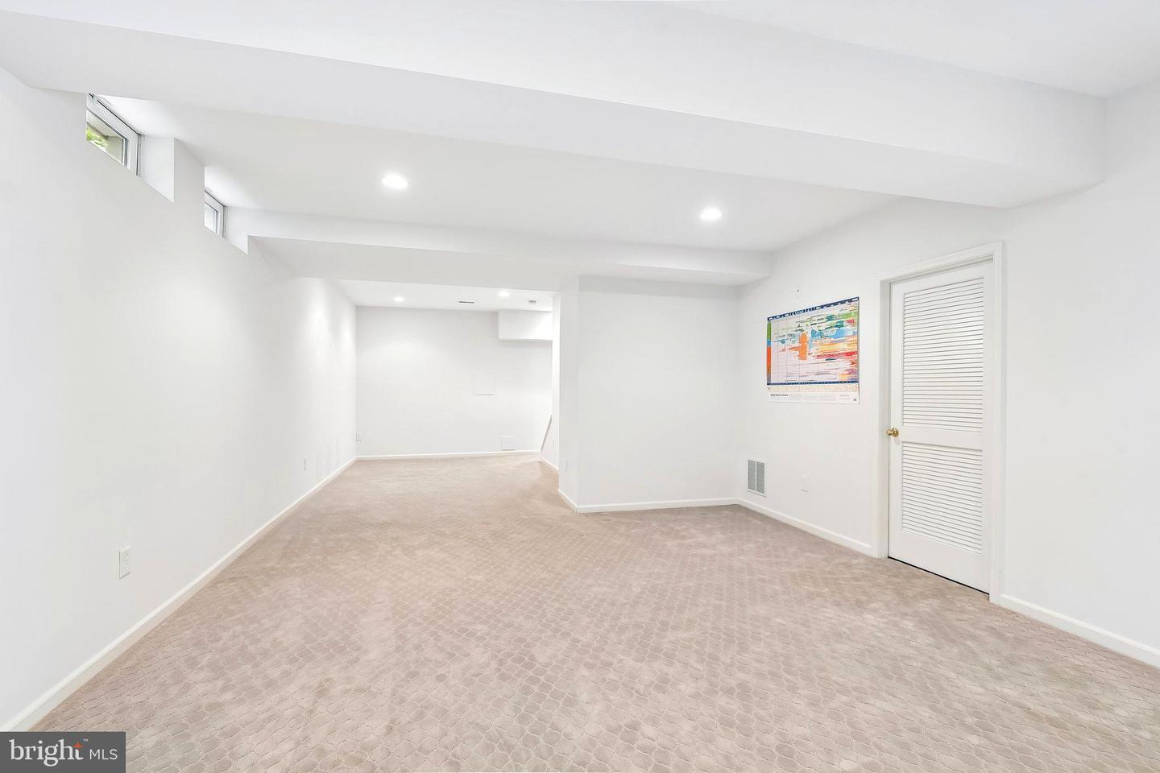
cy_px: 386
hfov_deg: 96.7
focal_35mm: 16
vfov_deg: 73.7
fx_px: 516
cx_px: 580
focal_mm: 16
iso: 400
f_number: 8
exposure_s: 1/3.33
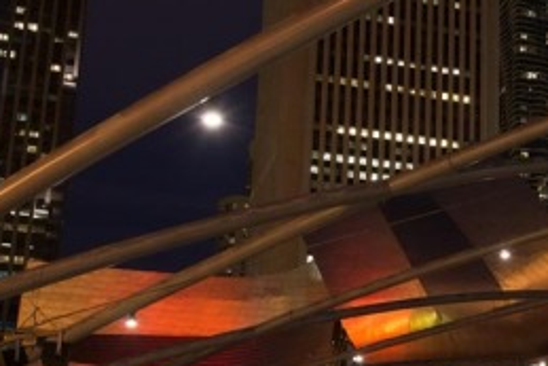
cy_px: 238
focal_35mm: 74
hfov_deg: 26.0
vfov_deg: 18.4
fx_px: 1127
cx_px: 537
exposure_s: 1/6
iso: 2000
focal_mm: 32
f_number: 6.3
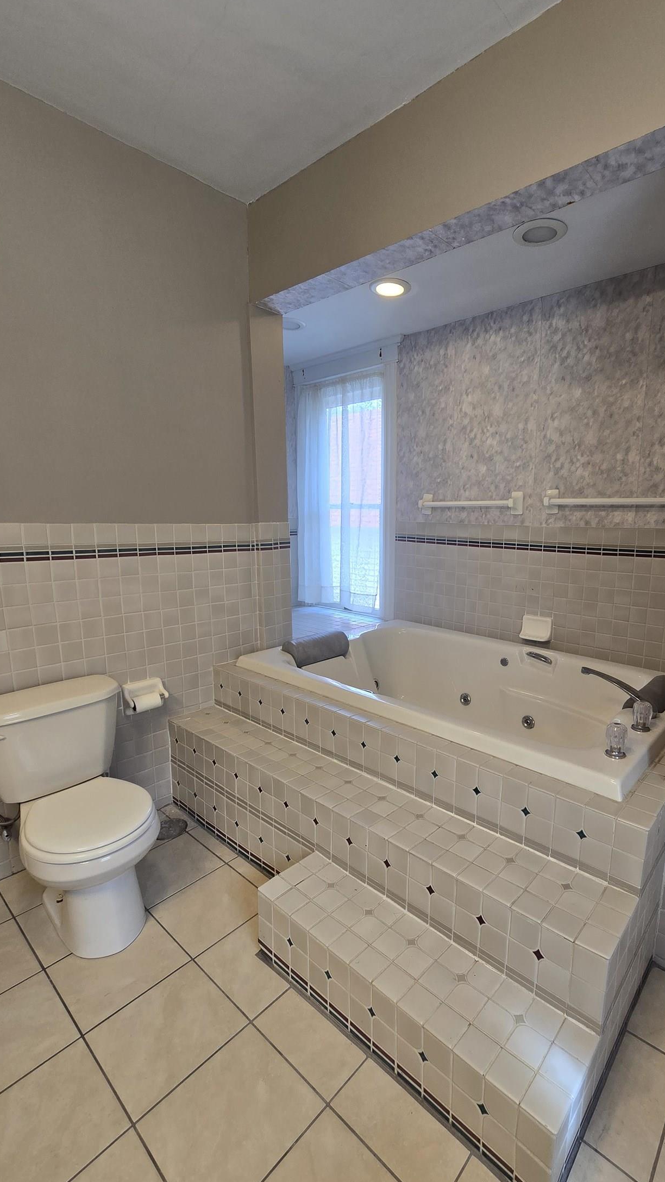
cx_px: 403
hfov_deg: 69.7
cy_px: 602
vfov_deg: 103.0
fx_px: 470
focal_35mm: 15
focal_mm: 2.2
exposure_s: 1/60
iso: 100
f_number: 2.2
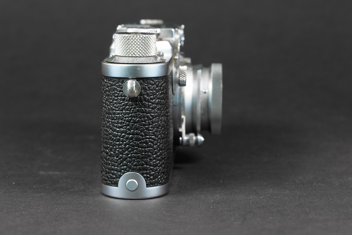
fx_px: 900
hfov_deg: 22.1
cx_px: 174
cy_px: 115
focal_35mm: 92
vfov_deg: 14.9
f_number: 14
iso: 800
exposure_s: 1/2
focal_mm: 90
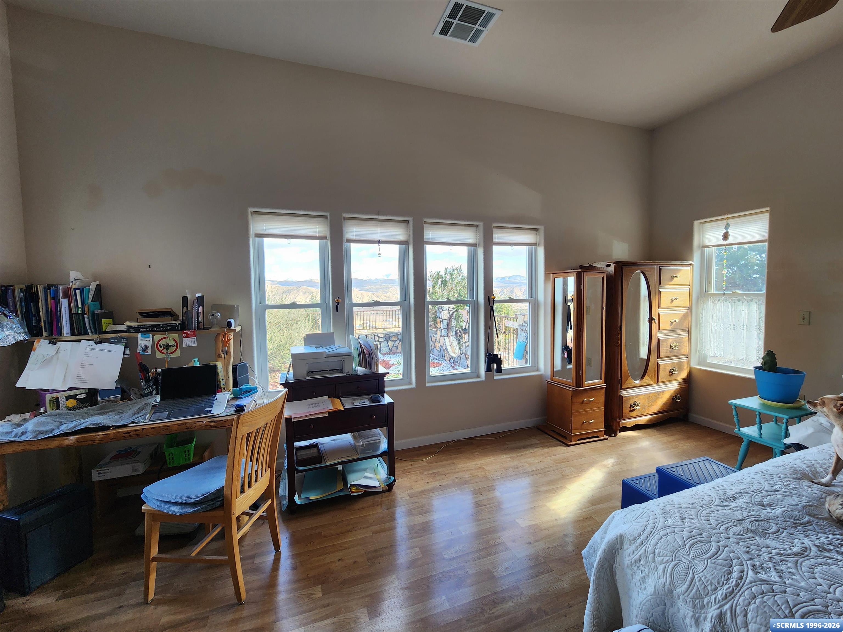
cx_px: 422
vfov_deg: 89.9
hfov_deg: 106.2
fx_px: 317
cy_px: 316
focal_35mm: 13
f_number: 2.2
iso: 64
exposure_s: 1/60
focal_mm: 2.2
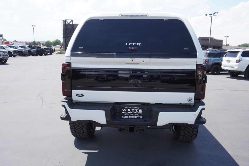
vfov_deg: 41.8
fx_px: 218
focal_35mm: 32
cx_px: 124
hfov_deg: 59.5
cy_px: 83
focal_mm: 21
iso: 100
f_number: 7.1
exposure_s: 1/200
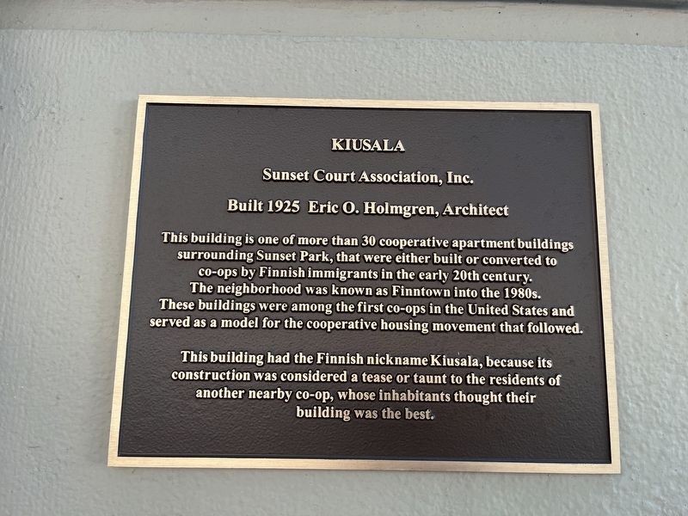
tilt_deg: +11.7
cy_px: 258
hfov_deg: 67.3
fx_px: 517
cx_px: 344
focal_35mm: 26
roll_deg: +0.4
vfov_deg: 53.1
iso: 80
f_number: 1.6
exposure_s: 1/121
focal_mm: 5.1
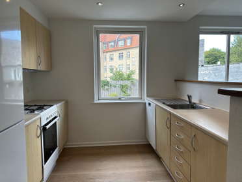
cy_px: 91
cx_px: 121
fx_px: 168
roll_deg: +1.0
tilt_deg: -5.7
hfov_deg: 71.5
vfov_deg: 56.9
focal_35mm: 24
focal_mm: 6.86
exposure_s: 1/164
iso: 80
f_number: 1.78
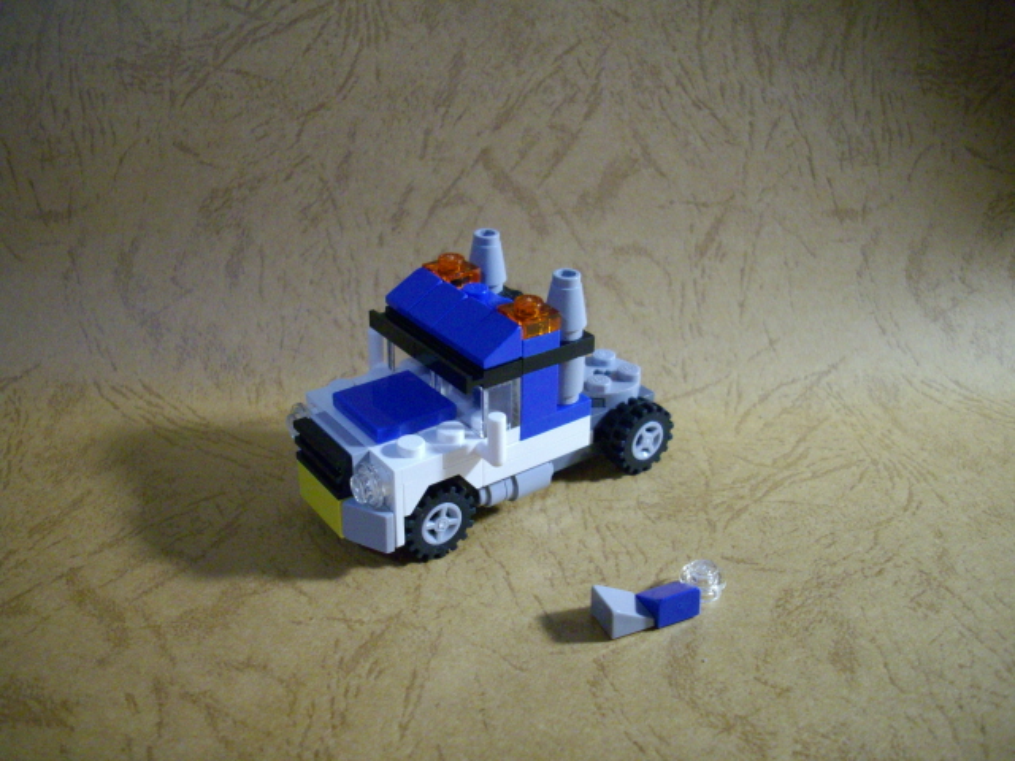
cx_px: 508
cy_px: 380
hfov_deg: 50.1
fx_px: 1085
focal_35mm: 37
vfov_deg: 38.7
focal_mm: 6.2
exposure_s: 1/30
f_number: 2.8
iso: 400
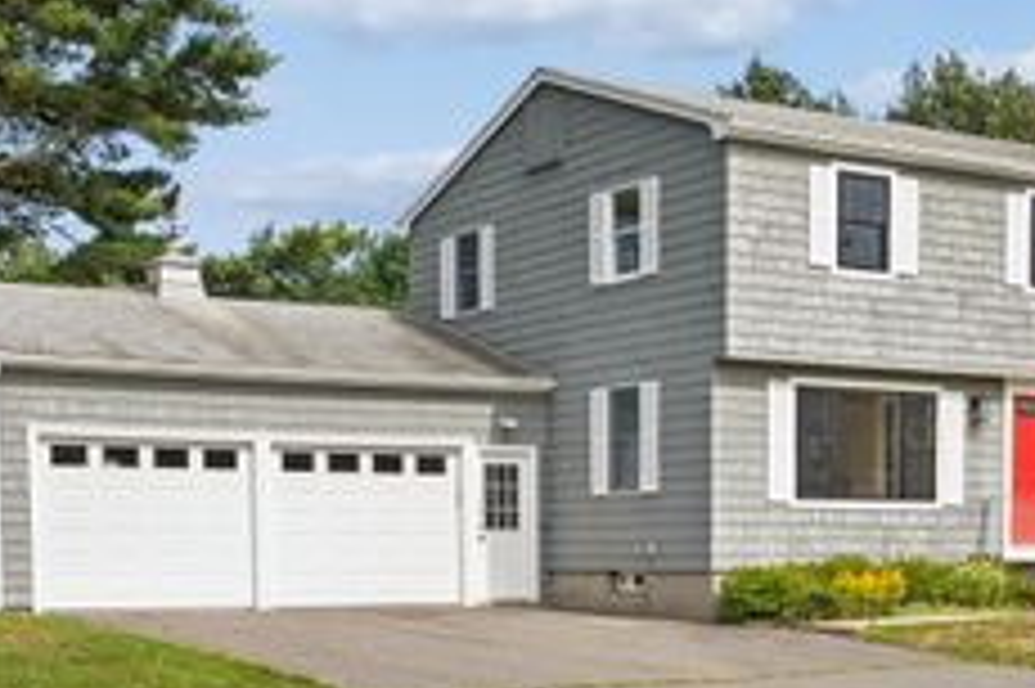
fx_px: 1810
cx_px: 639
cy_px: 313
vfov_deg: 21.5
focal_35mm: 63
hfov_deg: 31.8
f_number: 7.1
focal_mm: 29
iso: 320
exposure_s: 1/1600
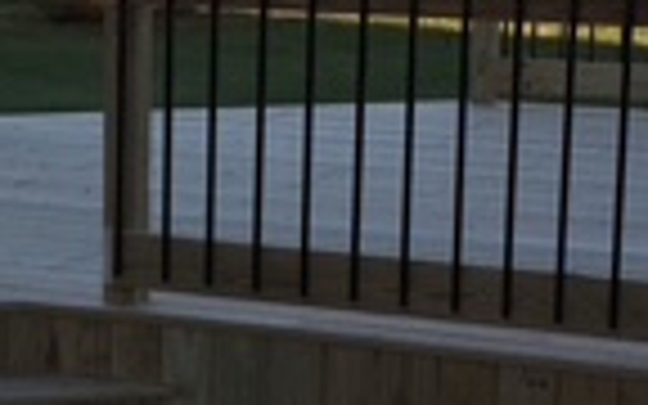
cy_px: 288
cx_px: -22
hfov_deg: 15.0
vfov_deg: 9.6
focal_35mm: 137
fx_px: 2419
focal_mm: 4.15
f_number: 2.2
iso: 32
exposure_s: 1/562
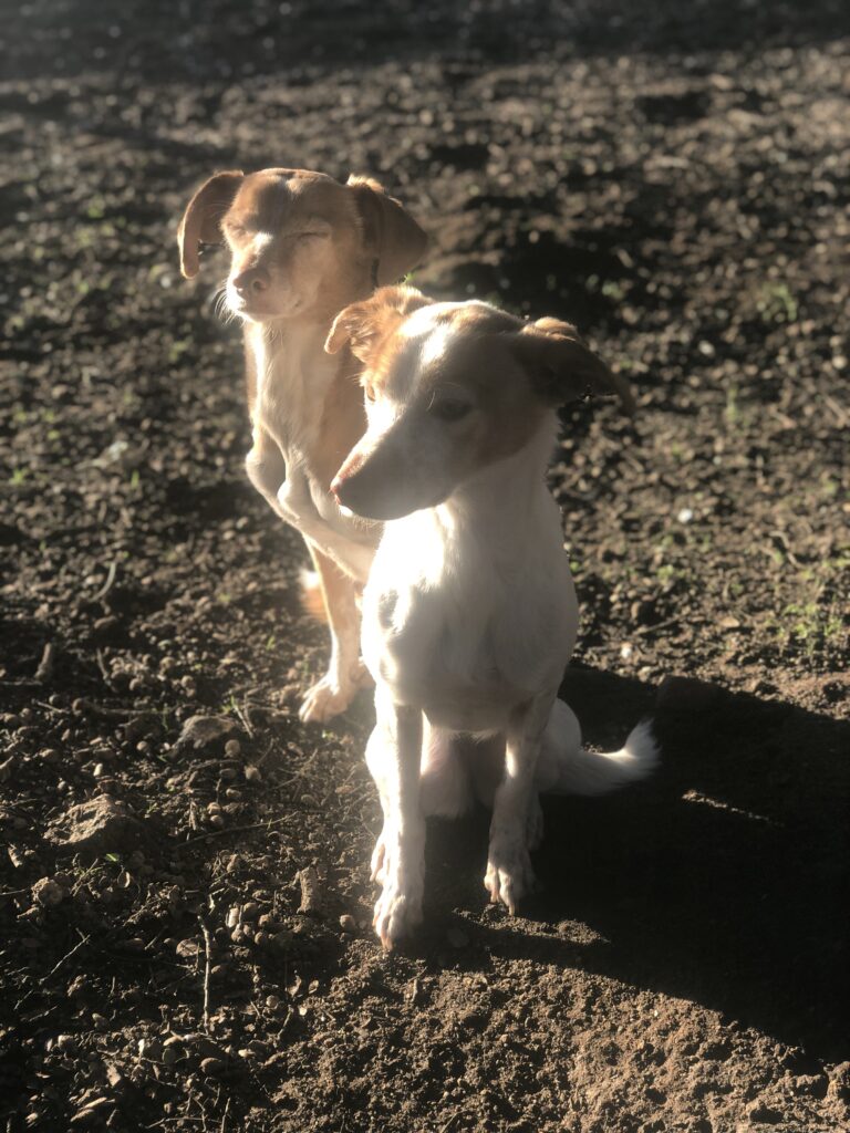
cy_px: 566
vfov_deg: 36.8
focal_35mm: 52
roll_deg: -2.3
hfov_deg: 28.0
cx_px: 425
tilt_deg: -31.0
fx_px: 1702
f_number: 2.4
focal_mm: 6
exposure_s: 1/120
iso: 25
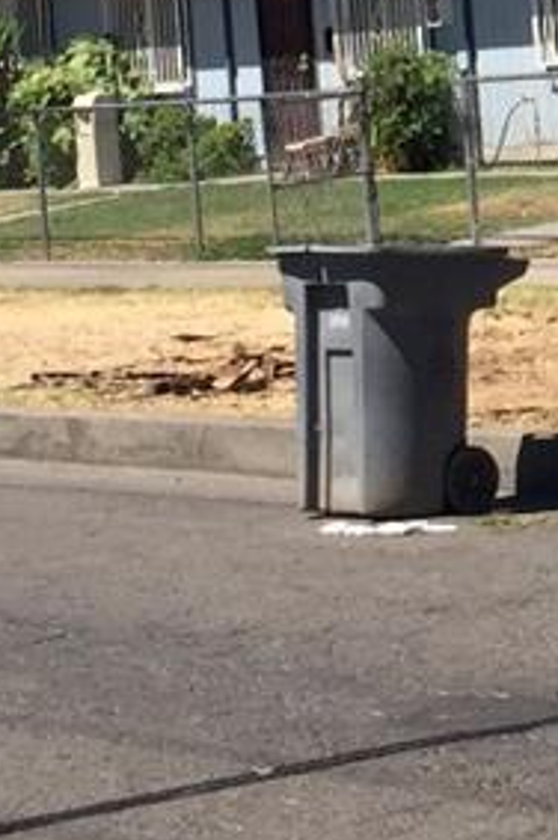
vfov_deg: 12.4
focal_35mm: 160
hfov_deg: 8.0
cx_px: 1229
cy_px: -324
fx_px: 3729
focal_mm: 4.15
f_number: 2.2
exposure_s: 1/2198
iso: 32
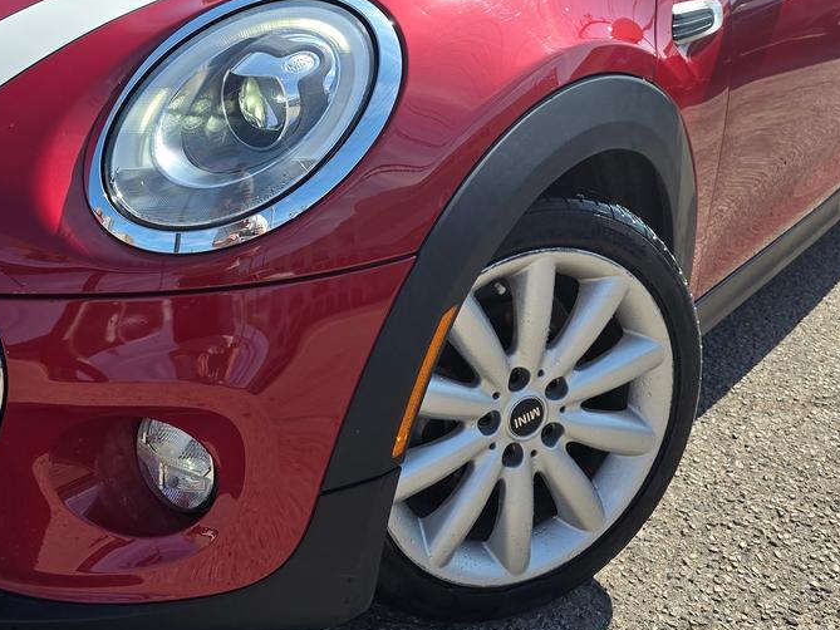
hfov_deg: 42.7
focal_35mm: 44
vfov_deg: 32.3
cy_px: 156
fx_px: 1068
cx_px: 330
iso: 80
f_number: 1.7
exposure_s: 1/4057
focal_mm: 6.3
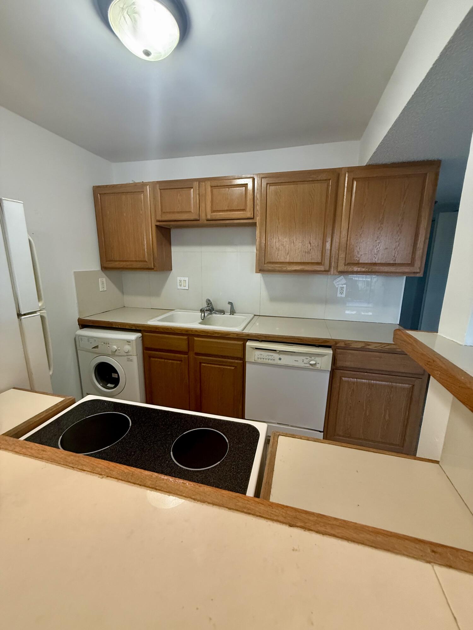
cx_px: 236
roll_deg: -1.2
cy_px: 315
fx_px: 255
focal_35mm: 14
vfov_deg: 102.1
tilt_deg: -11.1
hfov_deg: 85.7
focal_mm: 2.22
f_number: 2.2
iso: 320
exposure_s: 1/60
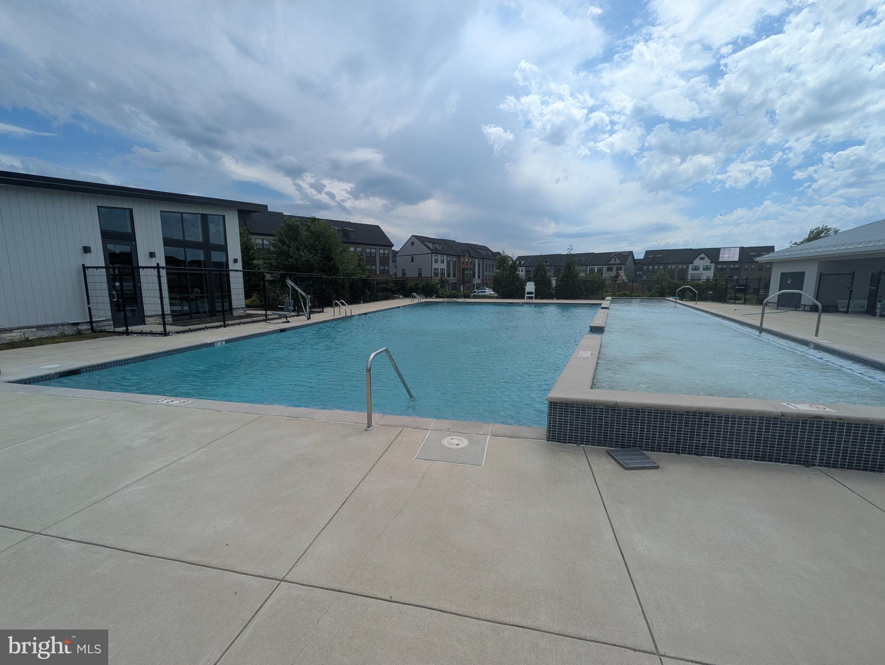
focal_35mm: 14
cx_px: 442
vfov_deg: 85.7
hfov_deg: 102.0
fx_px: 358
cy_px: 332
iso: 47
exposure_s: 1/3322
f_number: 2.2
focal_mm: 1.83
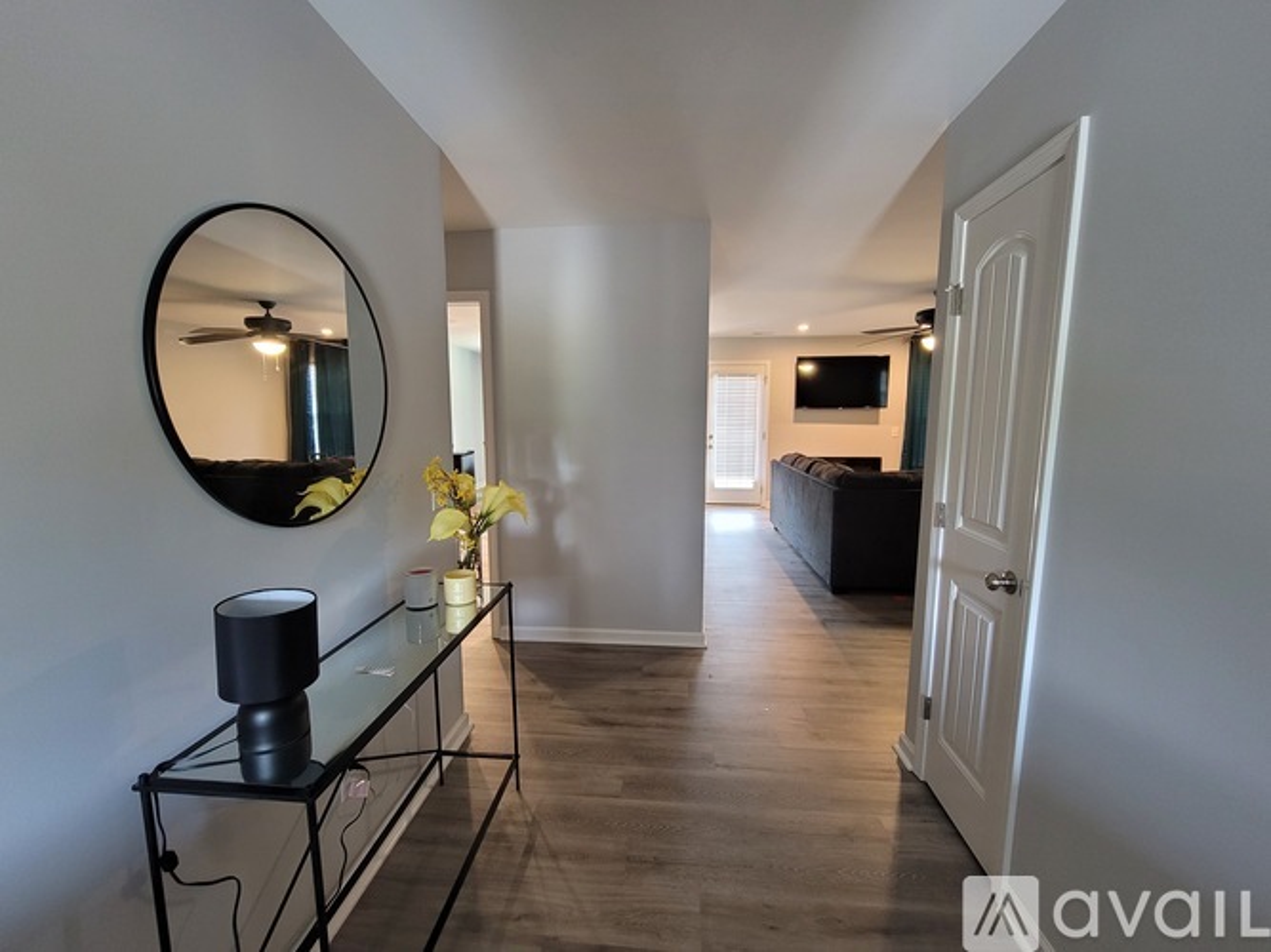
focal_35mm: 13
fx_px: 477
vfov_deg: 89.9
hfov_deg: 106.2
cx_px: 636
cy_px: 476
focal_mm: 2.2
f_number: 2.2
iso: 400
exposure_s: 1/30
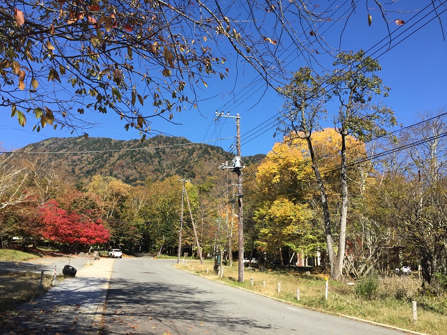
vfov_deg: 48.2
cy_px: 168
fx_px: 374
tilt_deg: +14.7
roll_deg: -3.7
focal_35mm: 29
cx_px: 224
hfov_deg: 61.7
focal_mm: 4.15
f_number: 2.2
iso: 32
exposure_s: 1/1068
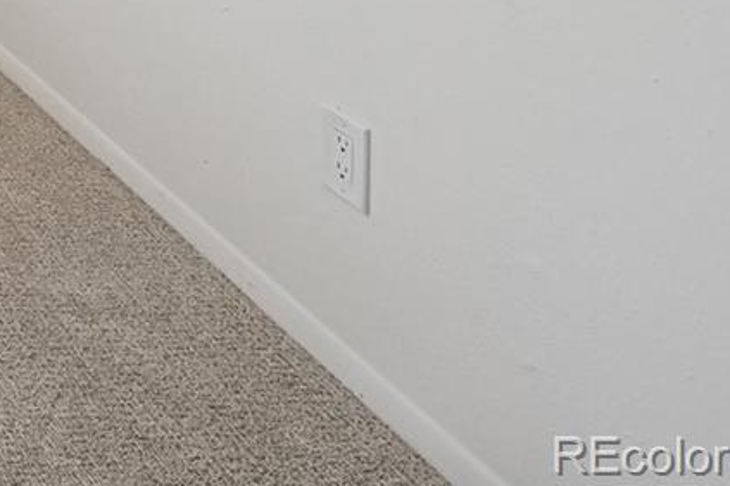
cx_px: -549
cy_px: -427
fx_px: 1075
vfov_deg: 18.7
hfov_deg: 22.9
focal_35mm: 53
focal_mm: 14
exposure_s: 1/125
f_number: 10
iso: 400
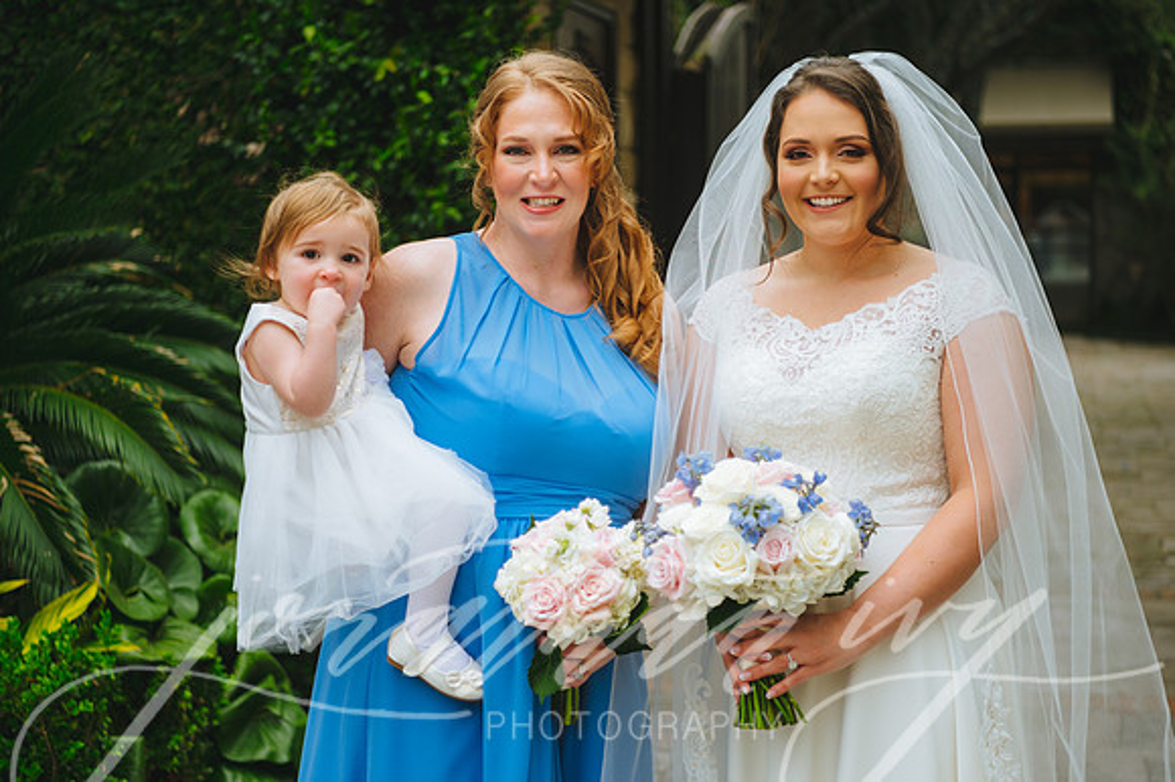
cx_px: 588
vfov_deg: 21.9
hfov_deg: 32.4
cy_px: 391
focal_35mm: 62
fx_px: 2022
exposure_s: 1/320
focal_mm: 62
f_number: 2.8
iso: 125
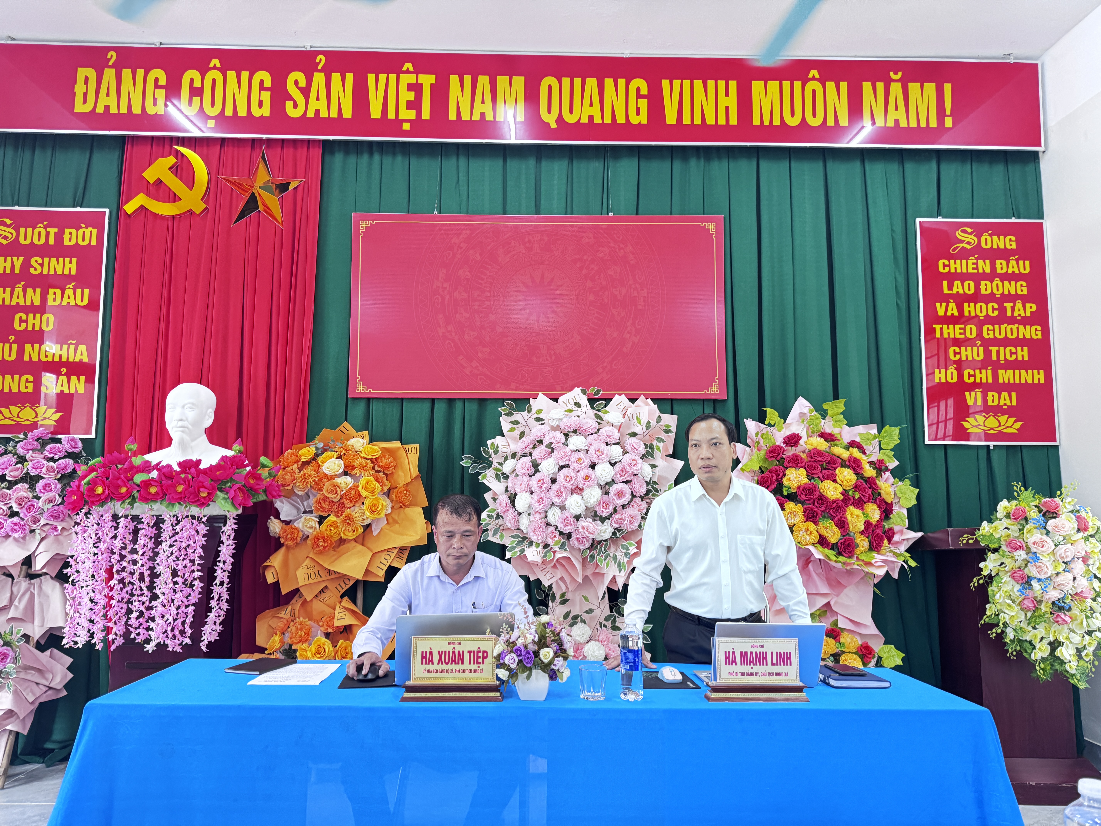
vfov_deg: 56.8
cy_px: 413
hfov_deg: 71.6
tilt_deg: +6.2
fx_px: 763
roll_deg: -0.6
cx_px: 550
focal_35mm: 24
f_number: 1.78
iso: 400
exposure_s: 1/60
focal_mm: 6.76
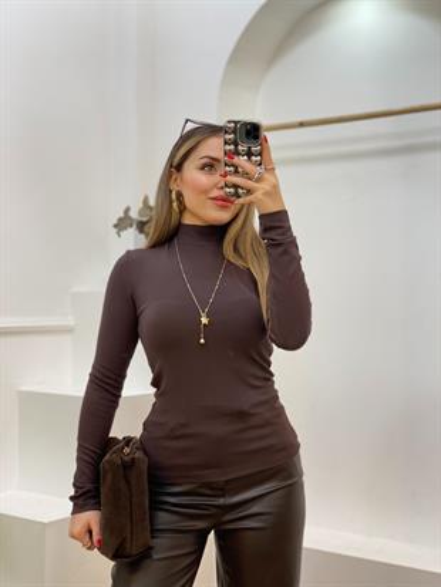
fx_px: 883
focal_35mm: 52
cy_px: 294
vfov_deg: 36.8
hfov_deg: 28.0
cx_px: 220
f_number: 2
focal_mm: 6
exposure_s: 1/100
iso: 100
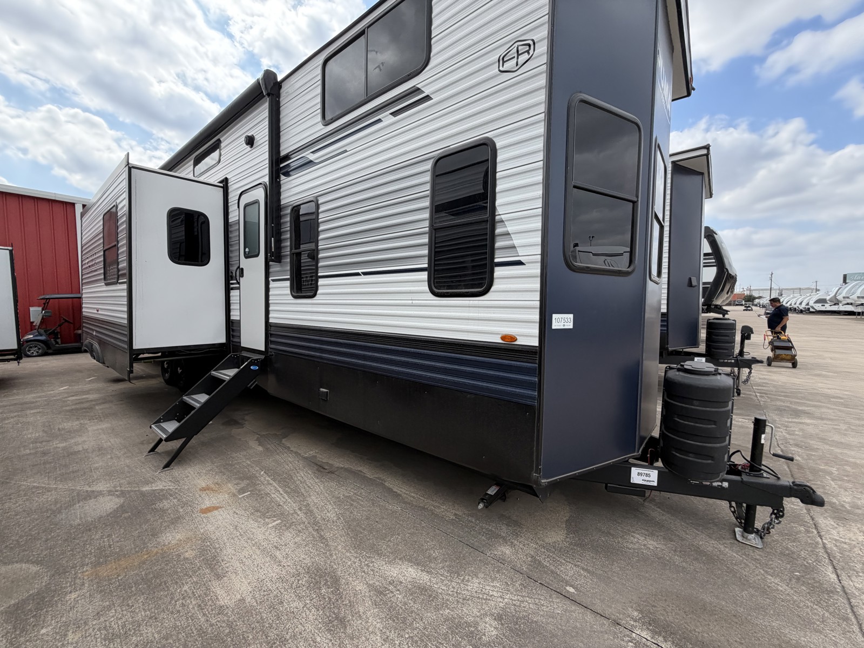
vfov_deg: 85.7
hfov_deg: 102.1
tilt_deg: -6.9
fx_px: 349
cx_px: 432
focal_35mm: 14
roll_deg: +0.2
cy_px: 324
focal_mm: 2.22
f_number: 2.2
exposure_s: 1/694
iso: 40
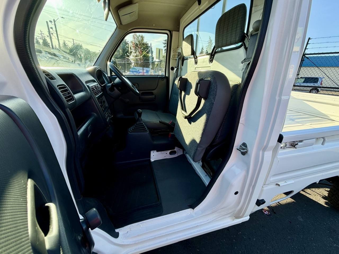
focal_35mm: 14
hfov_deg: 102.1
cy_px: 127
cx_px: 170
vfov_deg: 85.7
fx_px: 137
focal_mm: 2.22
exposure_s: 1/258
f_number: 2.2
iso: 40
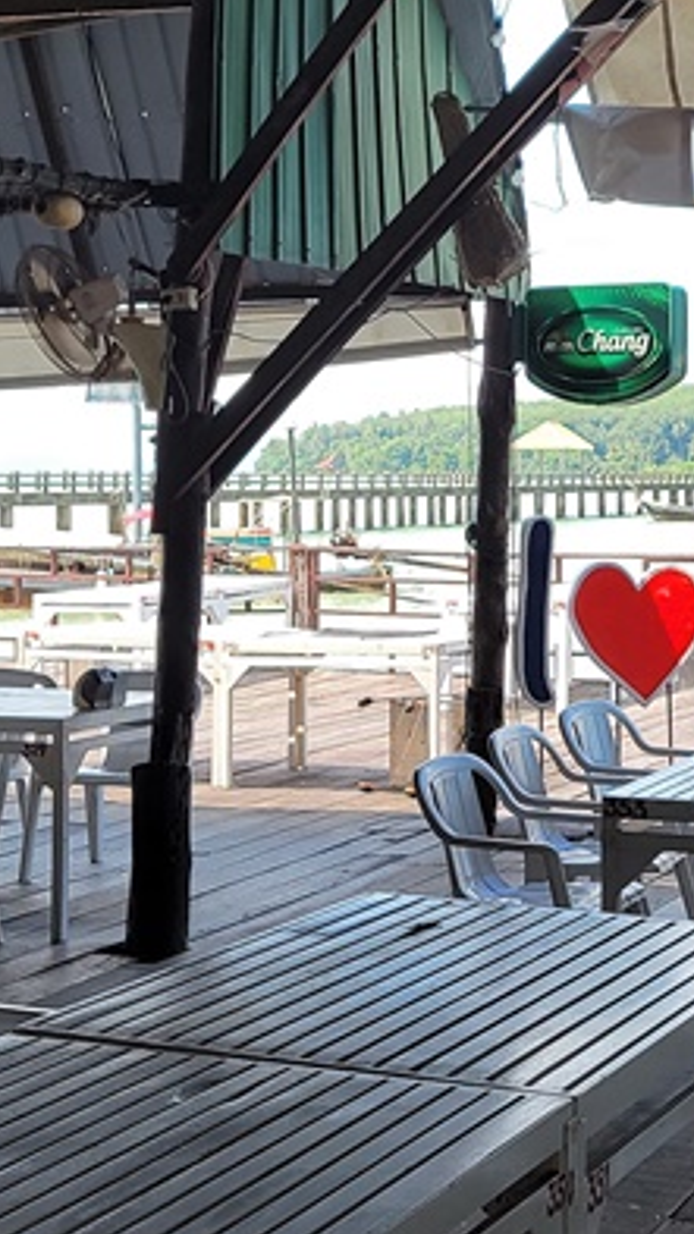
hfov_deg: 16.7
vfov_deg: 29.2
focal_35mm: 72
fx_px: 2356
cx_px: 502
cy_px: 440
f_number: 1.8
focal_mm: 5.4
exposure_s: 1/692
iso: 40
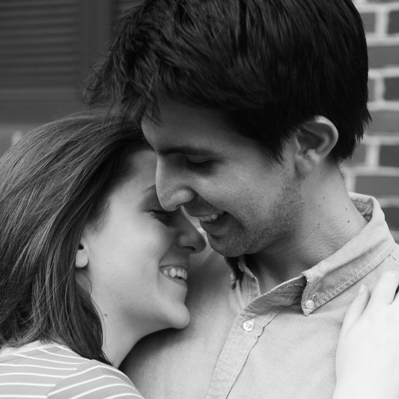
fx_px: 1043
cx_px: 198
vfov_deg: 21.5
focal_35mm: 80
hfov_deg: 21.7
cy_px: 287
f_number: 3.5
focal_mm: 62
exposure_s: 1/125
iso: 640
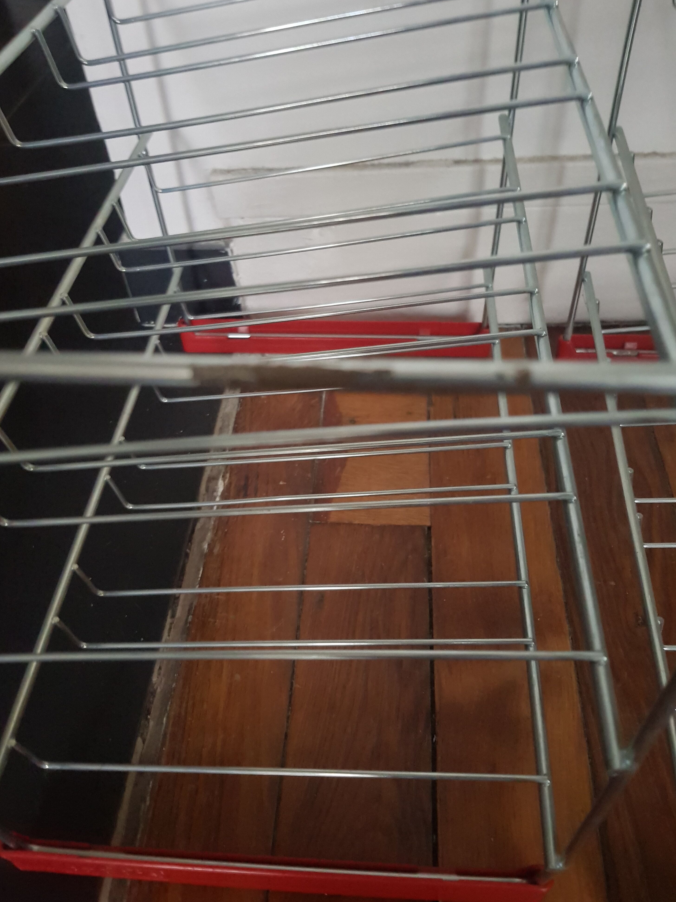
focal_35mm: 27
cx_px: 329
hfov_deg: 51.3
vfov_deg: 65.3
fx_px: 703
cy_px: 452
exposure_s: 1/10
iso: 500
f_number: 1.7
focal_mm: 4.2
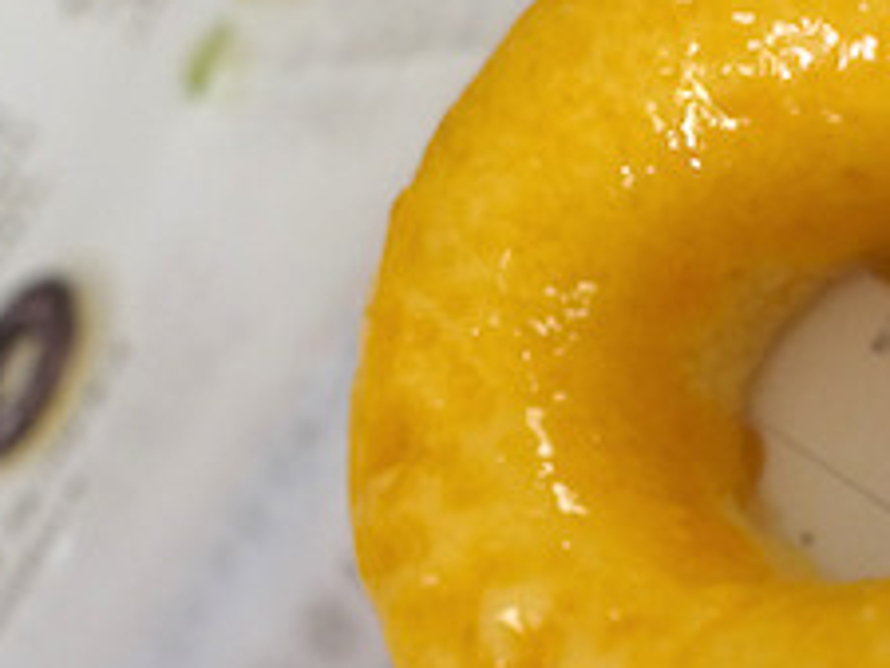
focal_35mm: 68
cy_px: 372
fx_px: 1749
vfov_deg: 21.6
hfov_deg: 28.4
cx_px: 578
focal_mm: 17
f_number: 2.8
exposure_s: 1/30
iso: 800
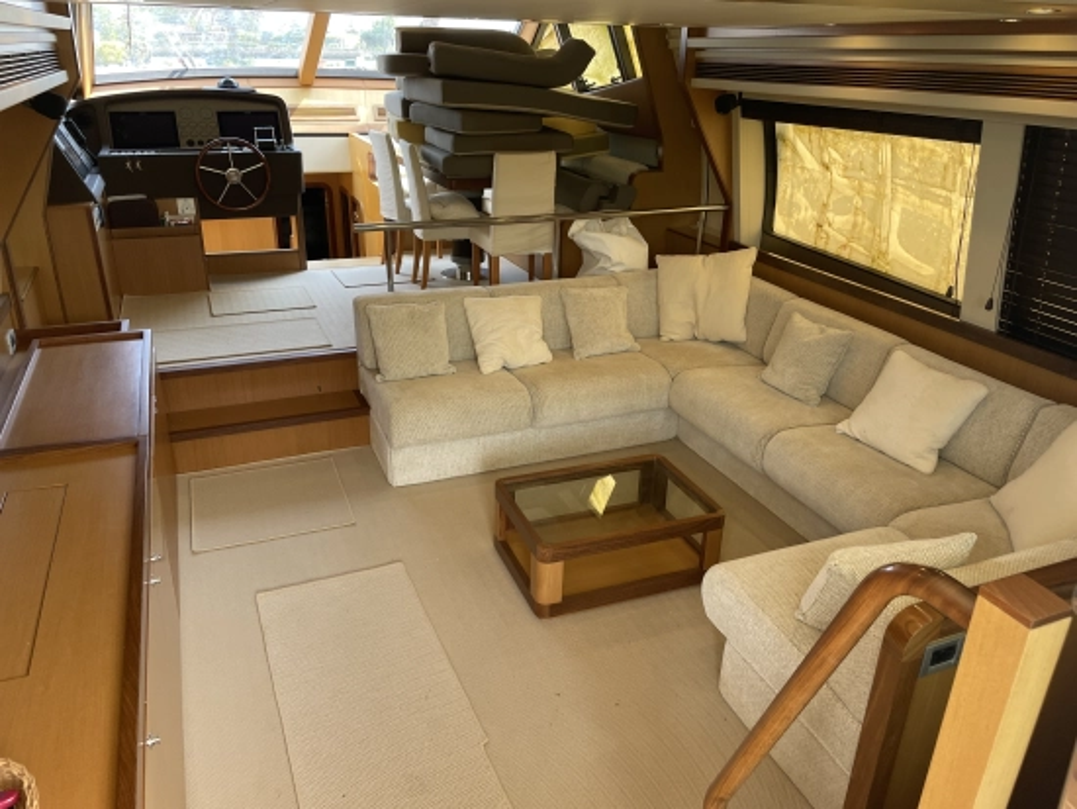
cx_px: 538
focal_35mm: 26
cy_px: 404
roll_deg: -0.8
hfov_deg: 67.3
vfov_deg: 53.1
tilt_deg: -22.6
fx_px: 809
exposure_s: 1/121
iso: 100
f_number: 1.6
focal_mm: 4.2
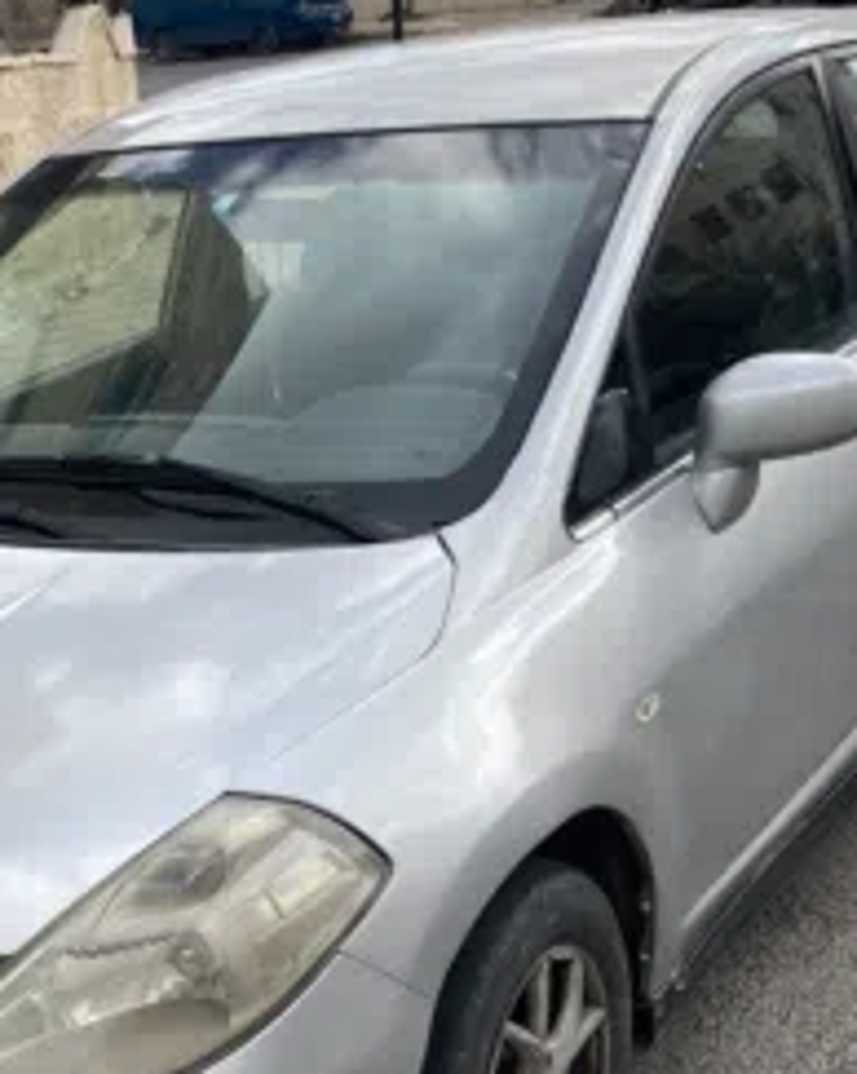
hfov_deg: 24.9
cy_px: 815
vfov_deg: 30.9
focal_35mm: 60
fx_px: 1905
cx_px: 159
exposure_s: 1/979
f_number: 1.8
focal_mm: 3.99
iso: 20
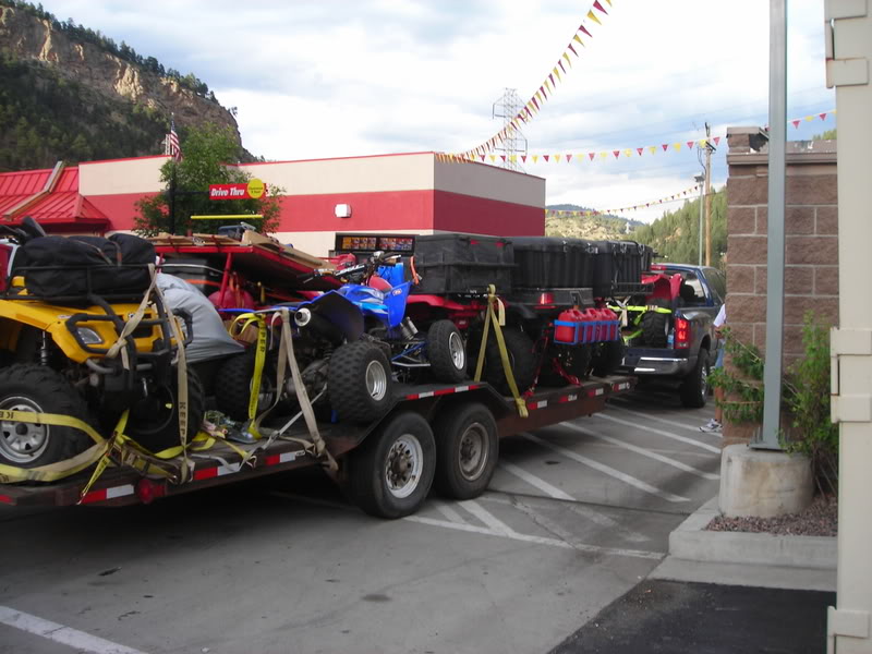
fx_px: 957
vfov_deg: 37.7
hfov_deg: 49.0
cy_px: 327
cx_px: 436
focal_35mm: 38
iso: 50
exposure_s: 1/90.2
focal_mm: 6.3
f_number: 3.2
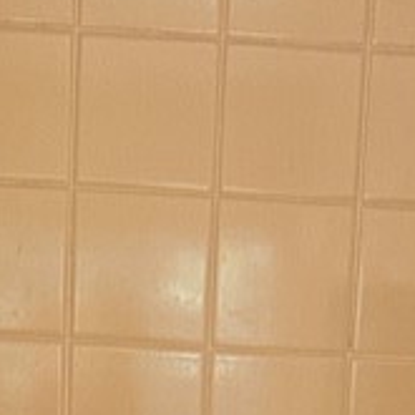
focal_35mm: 132
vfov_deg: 11.1
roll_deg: -2.4
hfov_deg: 13.2
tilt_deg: -11.4
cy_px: 991
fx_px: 1790
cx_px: 196
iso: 200
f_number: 1.78
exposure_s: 1/60
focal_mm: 6.86
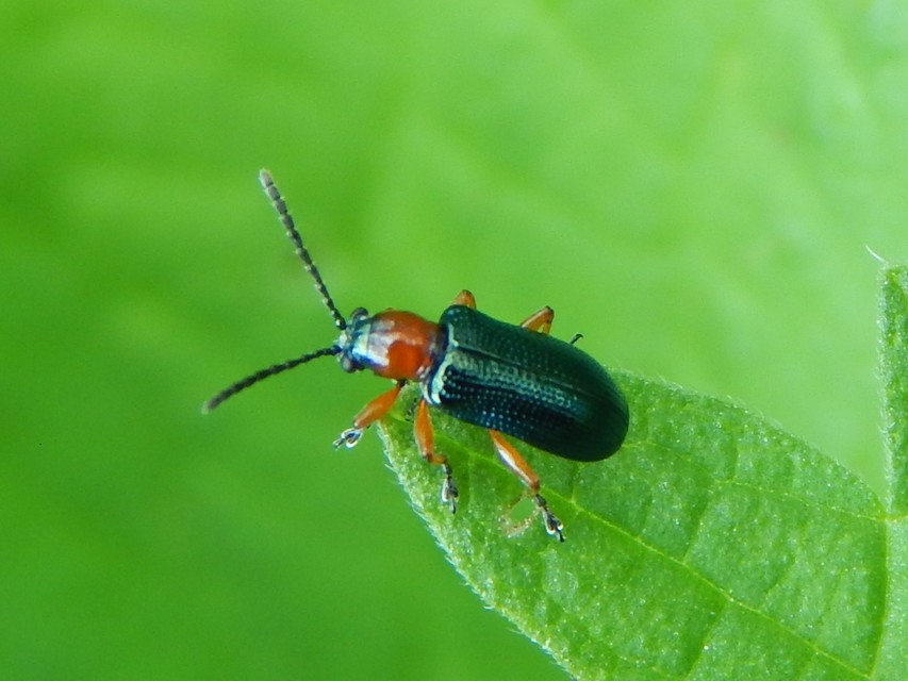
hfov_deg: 18.9
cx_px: 454
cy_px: 340
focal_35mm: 104
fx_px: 2728
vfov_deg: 14.2
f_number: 4.5
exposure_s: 1/80
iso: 125
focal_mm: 18.7
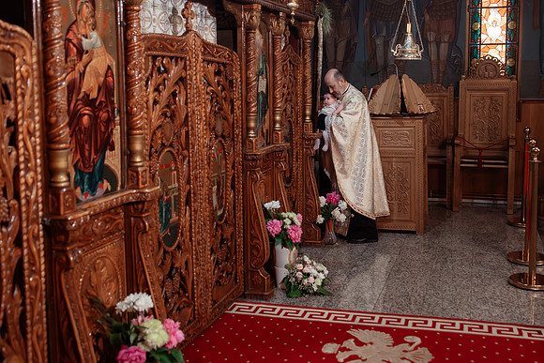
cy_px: 150
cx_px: 320
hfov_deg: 47.0
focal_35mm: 41
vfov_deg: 32.5
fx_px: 622
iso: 1600
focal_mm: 35
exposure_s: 1/250
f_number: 2.8
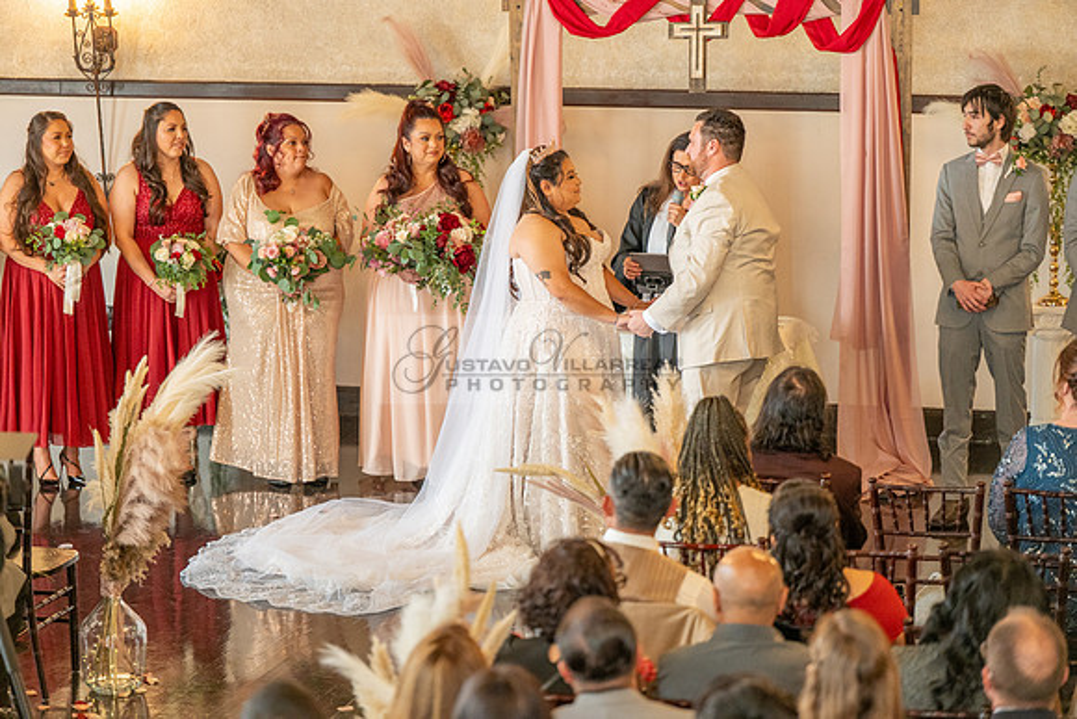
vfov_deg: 11.4
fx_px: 3591
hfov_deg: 17.1
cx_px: 538
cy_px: 360
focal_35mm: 120
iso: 1600
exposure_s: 1/125
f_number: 2.8
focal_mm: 120
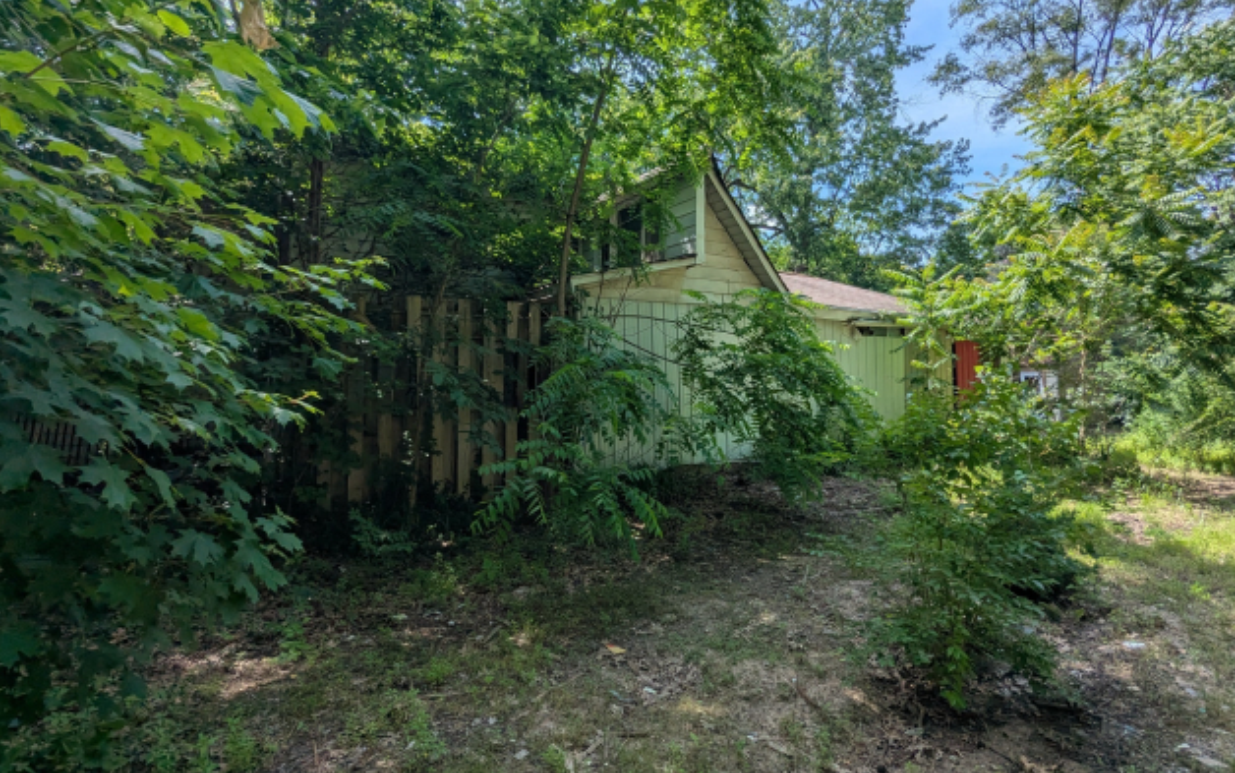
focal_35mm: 18
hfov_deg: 91.0
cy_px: 334
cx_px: 636
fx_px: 606
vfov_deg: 64.8
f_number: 2.2
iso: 41
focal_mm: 2.35
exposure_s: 1/1009
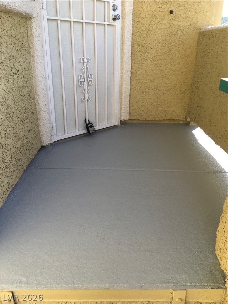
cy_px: 152
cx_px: 114
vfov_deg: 61.7
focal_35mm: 29
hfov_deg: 48.2
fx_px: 255
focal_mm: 4.15
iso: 25
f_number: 2.2
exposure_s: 1/370
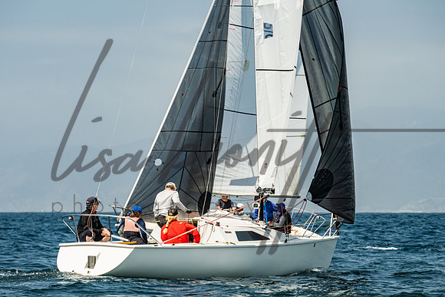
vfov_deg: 6.7
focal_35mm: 204
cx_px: 214
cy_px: 165
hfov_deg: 10.1
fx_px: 2527
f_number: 6.3
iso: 320
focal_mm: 150
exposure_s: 1/800
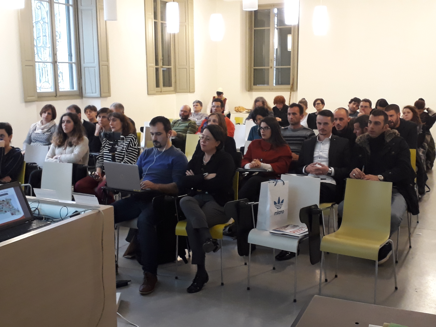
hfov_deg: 65.3
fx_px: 340
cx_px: 218
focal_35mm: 27
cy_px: 164
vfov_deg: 51.4
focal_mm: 3.6
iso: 200
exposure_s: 1/25
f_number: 1.9
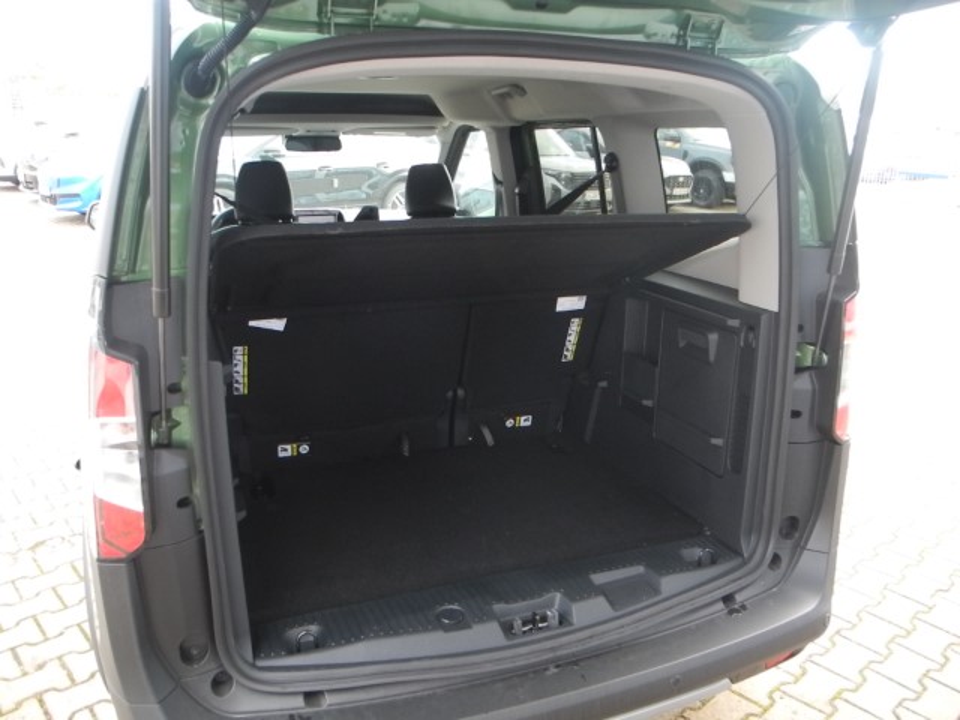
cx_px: 480
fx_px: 777
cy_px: 360
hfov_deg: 63.4
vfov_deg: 49.7
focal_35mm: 28
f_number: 2.8
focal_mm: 6
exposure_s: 1/50
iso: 400
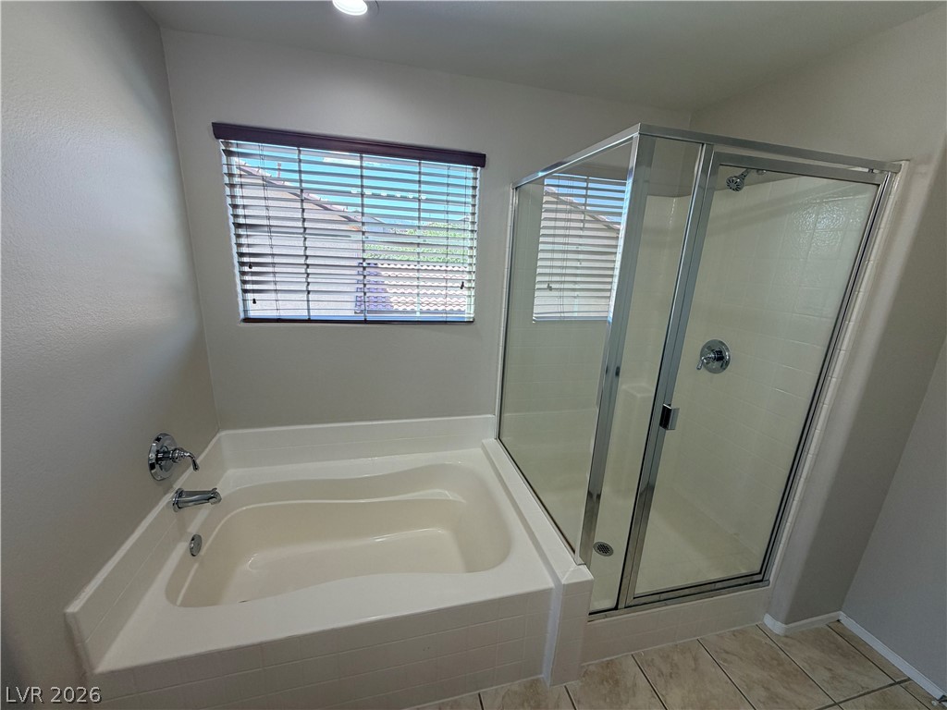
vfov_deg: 85.7
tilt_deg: -16.3
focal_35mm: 14
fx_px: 383
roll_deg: -2.2
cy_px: 355
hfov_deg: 102.1
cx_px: 474
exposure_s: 1/125
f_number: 2.2
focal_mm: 2.22
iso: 64
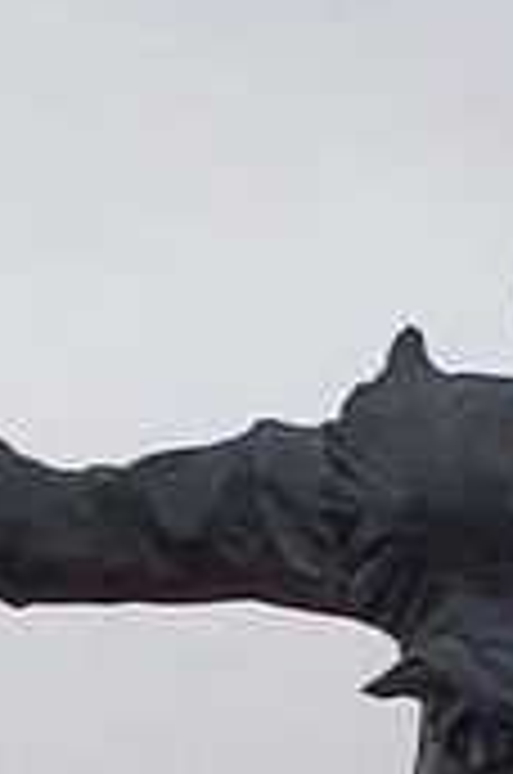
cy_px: 1678
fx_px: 2704
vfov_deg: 13.3
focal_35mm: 126
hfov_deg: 10.8
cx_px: 410
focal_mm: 4.3
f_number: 2.4
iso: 100
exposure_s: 1/120
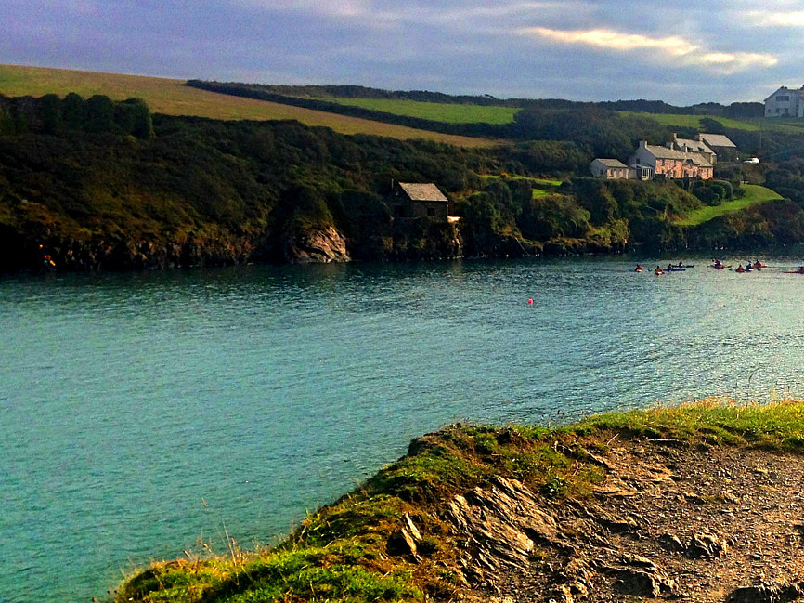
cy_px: 432
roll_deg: -0.1
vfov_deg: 23.8
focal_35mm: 61
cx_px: 602
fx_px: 1416
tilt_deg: -9.2
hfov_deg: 31.1
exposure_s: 1/1391
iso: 50
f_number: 2.4
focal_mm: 4.12
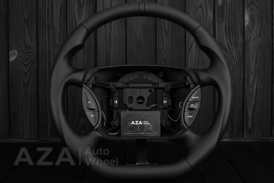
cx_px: 141
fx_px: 423
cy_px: 92
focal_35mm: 56
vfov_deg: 24.4
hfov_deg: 35.9
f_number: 6.3
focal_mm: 35
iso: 500
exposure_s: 1/125
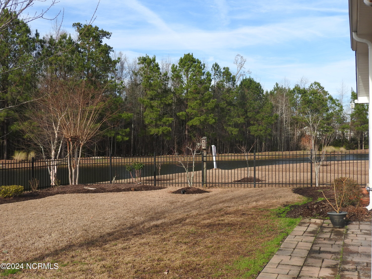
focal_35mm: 40
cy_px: 140
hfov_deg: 46.8
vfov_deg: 36.0
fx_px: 430
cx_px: 186
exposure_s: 1/640
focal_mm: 7.2
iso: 100
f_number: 3.8
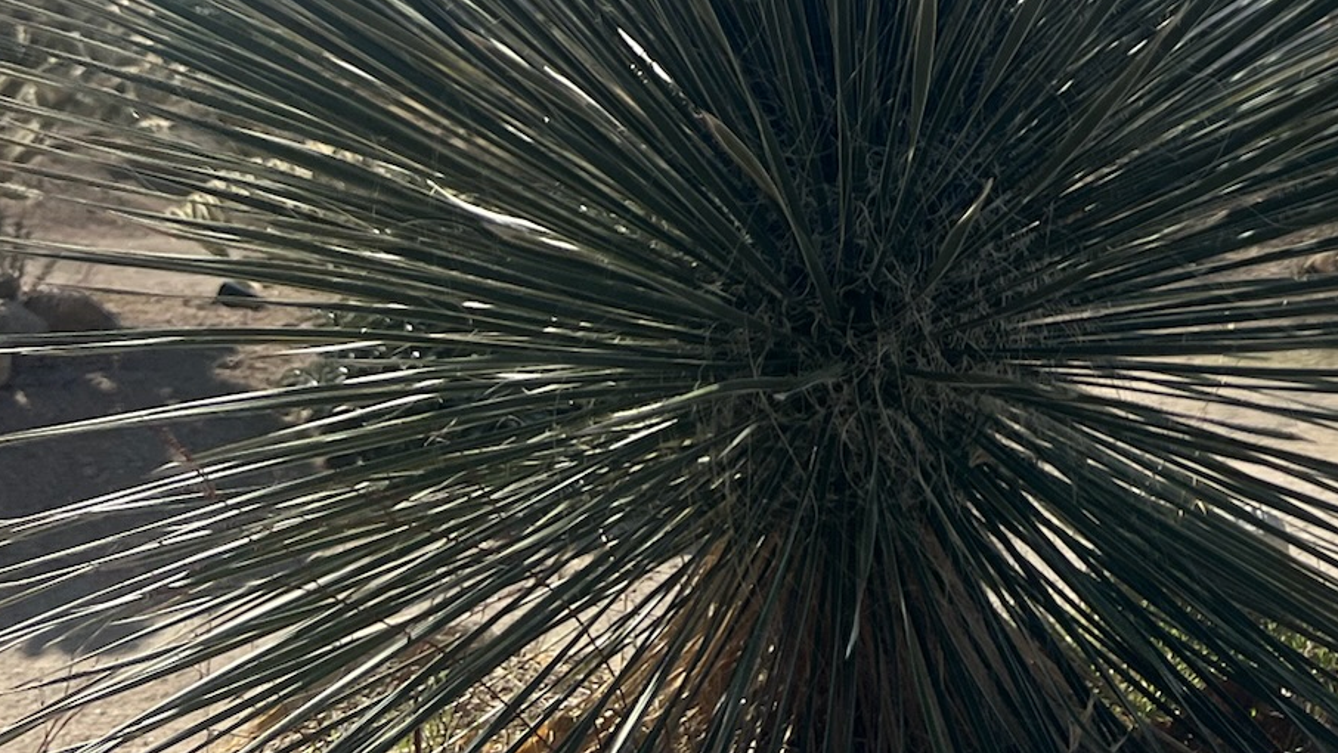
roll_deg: -1.2
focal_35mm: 64
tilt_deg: +11.5
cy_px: -319
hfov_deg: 31.9
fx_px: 2271
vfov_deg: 17.3
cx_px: 1090
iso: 50
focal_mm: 5.7
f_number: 1.5
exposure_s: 1/5587
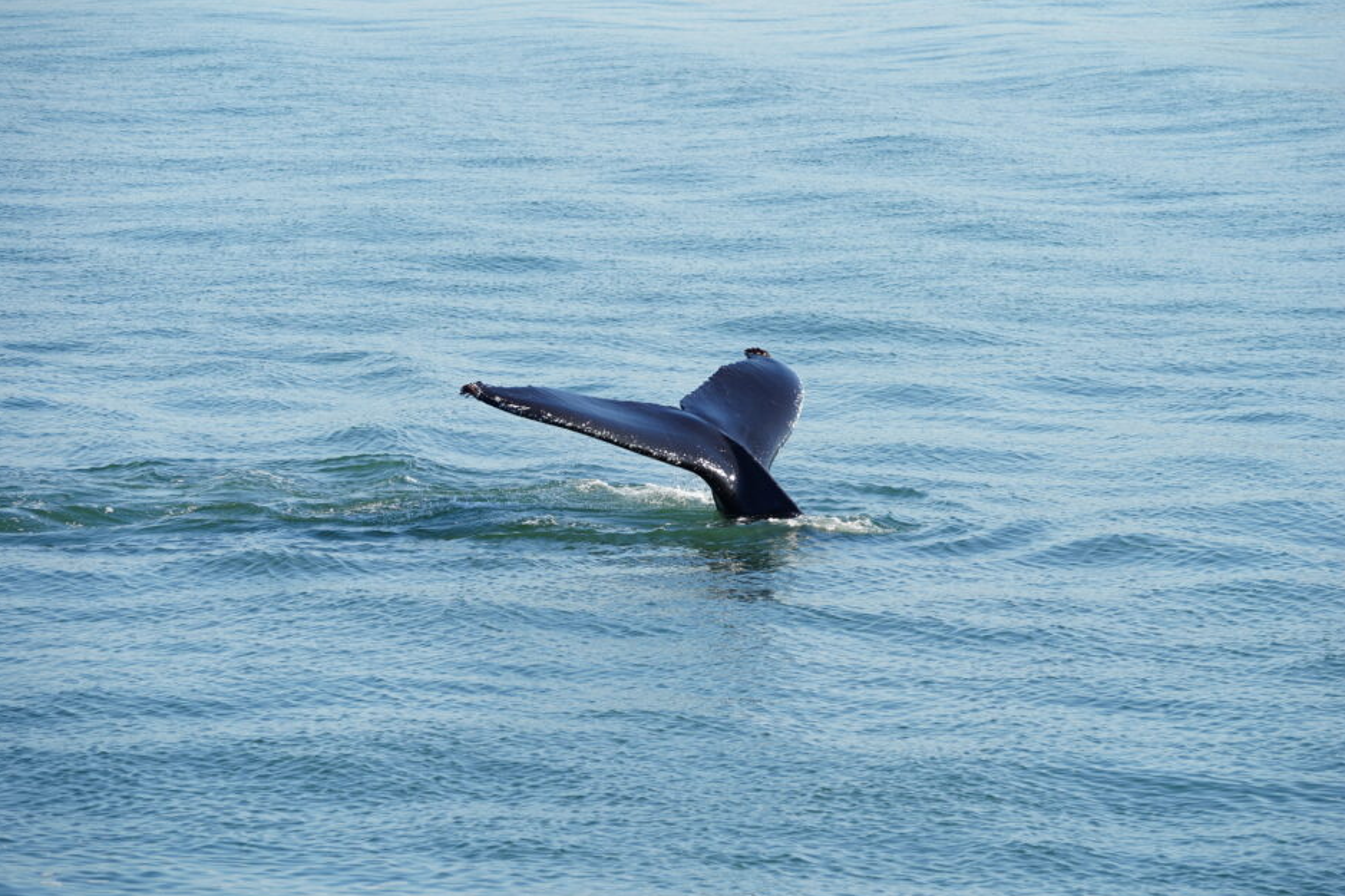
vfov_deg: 4.6
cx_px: 705
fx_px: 11206
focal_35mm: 300
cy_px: 416
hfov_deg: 6.9
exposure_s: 1/320
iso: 160
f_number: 7.1
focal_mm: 275
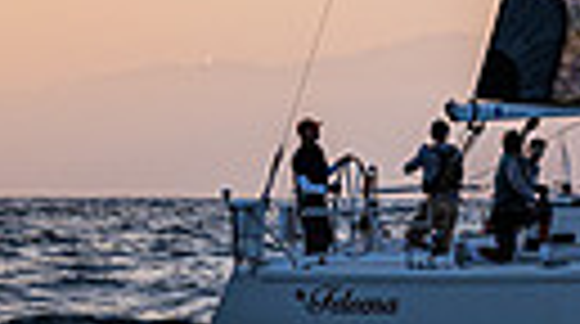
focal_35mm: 260
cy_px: -448
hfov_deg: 8.1
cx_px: 904
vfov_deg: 4.5
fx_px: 3991
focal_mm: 55
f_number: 4
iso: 200
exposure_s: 1/1250
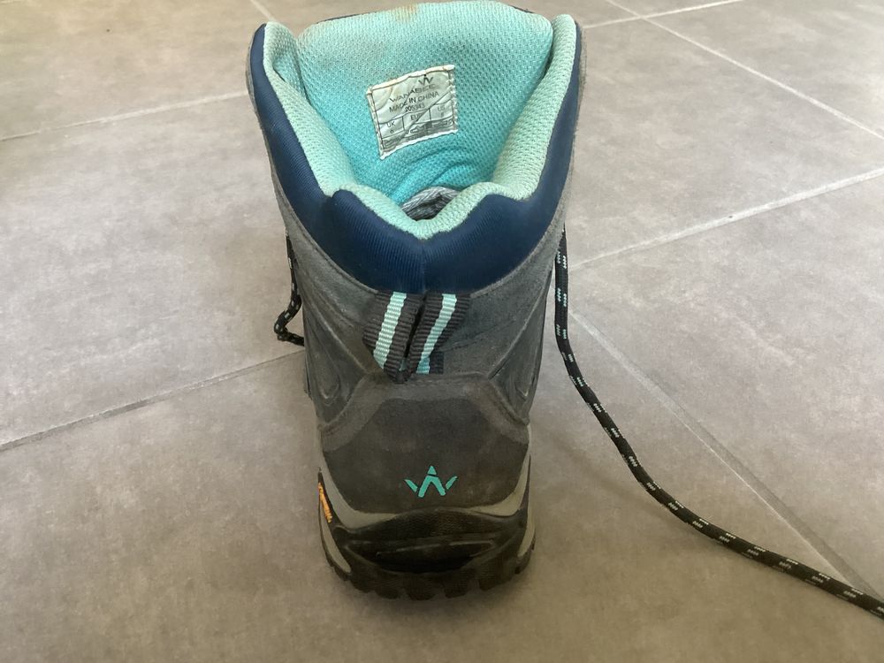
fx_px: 792
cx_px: 442
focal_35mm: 31
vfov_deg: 45.4
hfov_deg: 58.4
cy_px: 332
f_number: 2.4
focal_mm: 3.3
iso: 320
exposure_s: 1/50
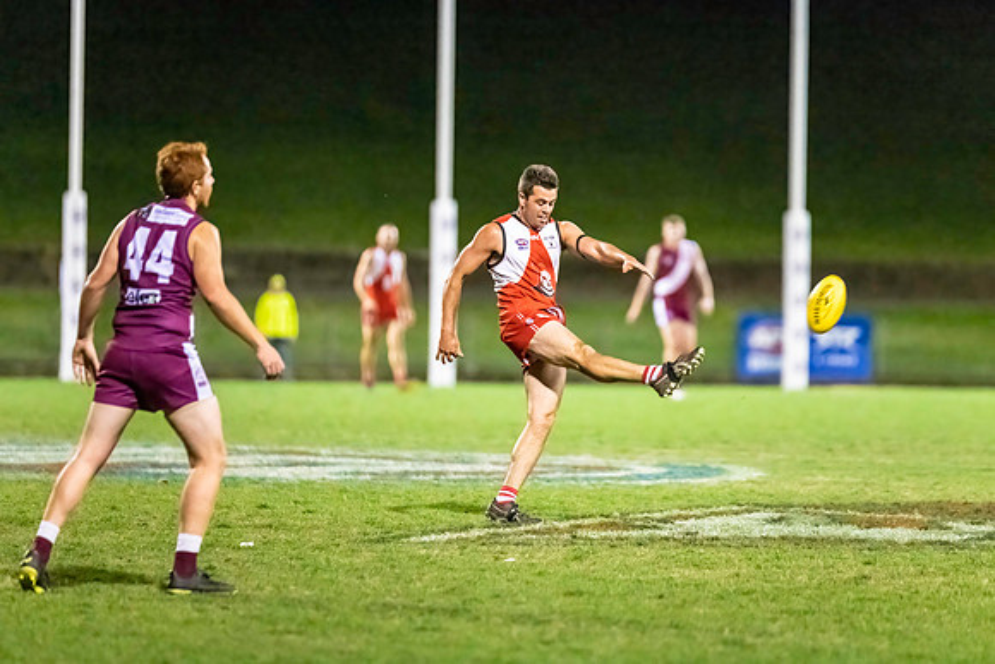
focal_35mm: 320
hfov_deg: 6.4
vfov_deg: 4.3
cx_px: 523
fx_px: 8849
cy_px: 323
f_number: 3.2
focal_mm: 300
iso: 16000
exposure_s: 1/1000
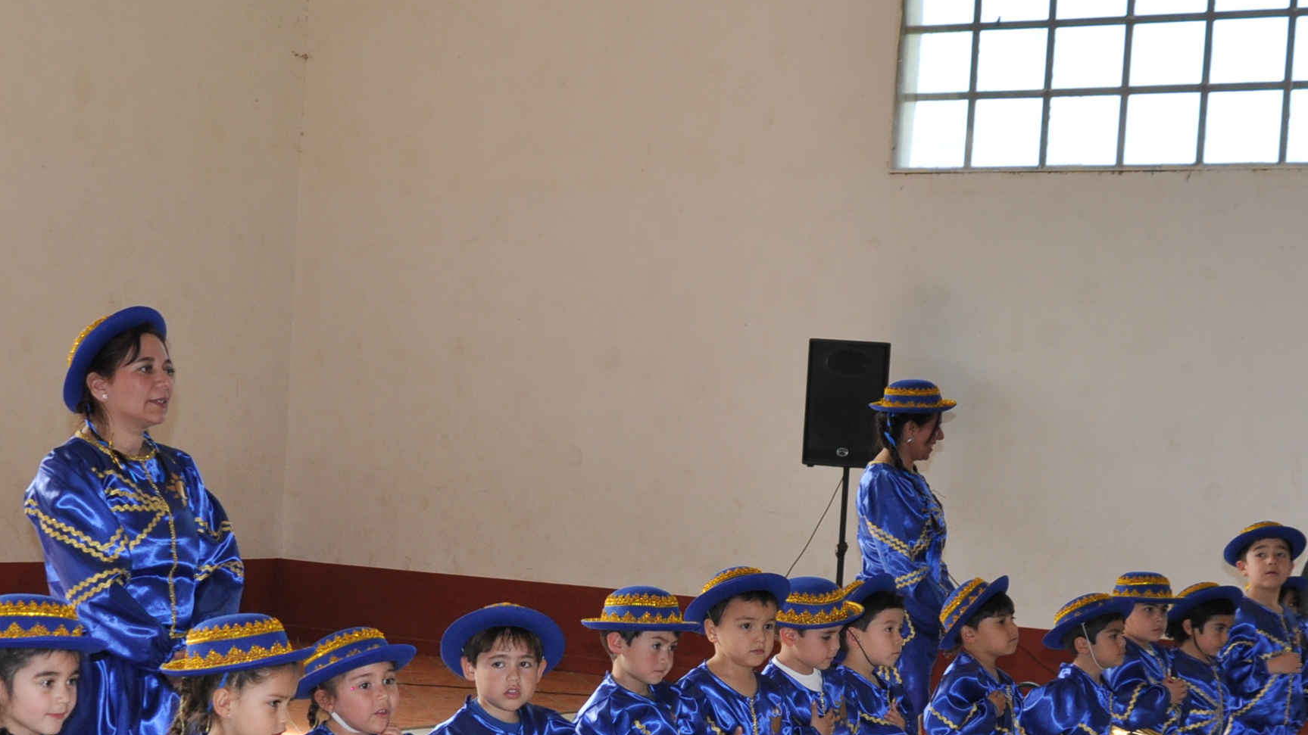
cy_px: 582
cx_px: 635
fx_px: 2636
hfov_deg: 27.9
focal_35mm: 76
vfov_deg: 15.8
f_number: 5.6
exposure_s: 1/125
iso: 400
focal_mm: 26
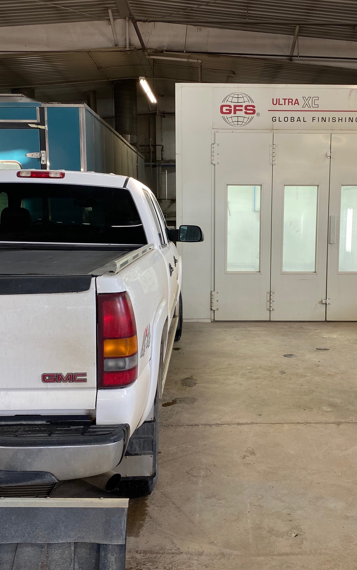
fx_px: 576
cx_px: 226
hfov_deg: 34.2
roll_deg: -0.9
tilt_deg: -7.0
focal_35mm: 37
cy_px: 285
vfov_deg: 52.7
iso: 64
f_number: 1.8
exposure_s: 1/60
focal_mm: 4.25
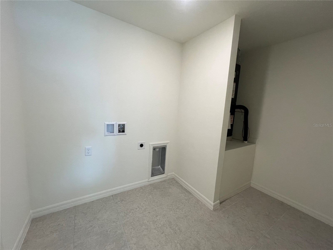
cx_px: 166
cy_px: 125
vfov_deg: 89.9
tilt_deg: -8.4
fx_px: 125
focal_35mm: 13
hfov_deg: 106.2
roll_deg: -3.3
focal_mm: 1.57
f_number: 1.8
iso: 200
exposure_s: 1/120
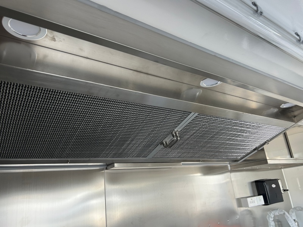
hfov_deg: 67.3
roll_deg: +7.3
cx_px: 152
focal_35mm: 26
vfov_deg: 53.1
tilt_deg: +19.7
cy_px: 114
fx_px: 228
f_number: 1.5
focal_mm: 5.7
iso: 64
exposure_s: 1/121
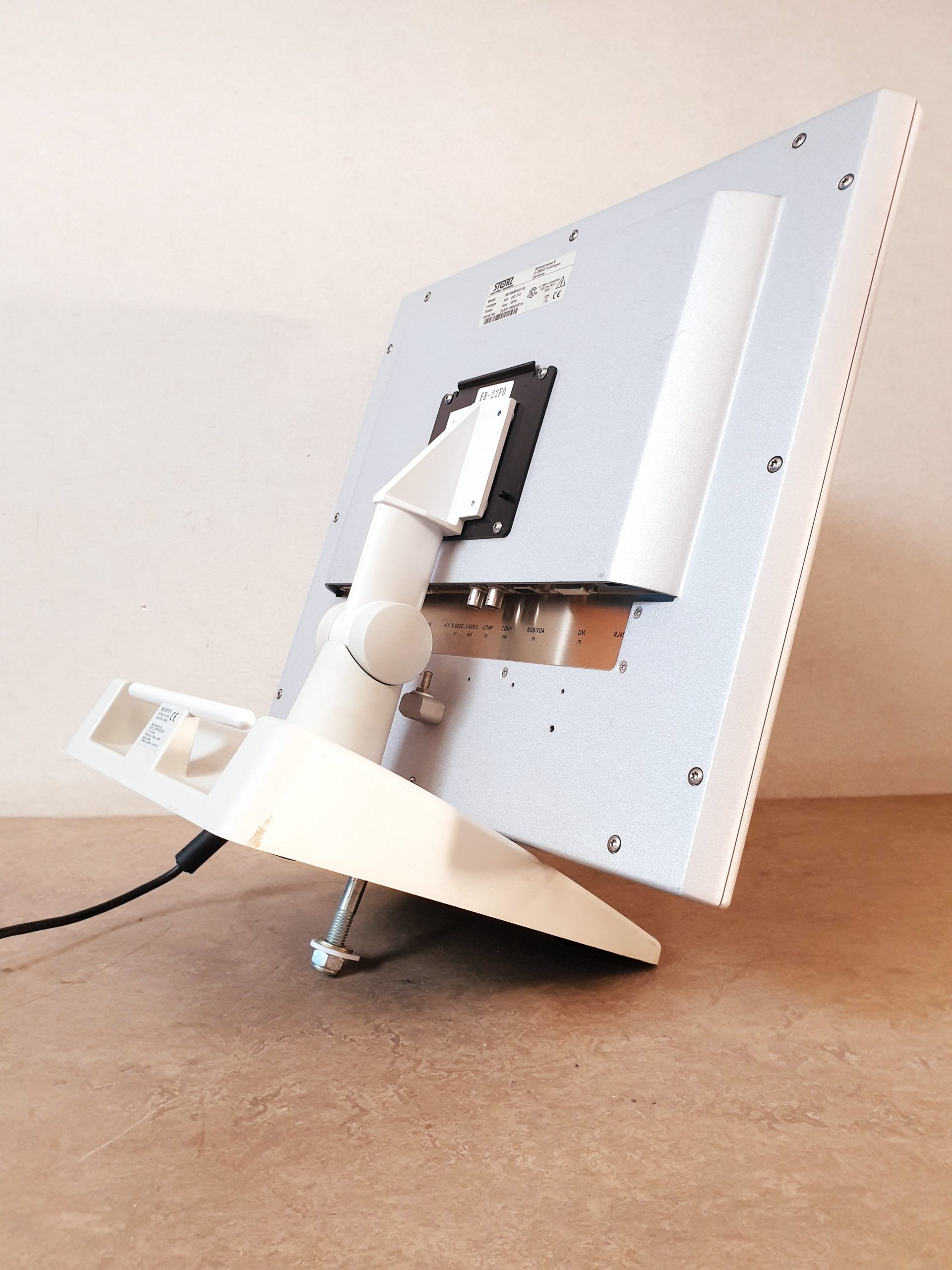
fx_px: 953
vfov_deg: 67.3
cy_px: 635
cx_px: 476
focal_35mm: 26
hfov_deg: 53.1
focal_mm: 4.3
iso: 320
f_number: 2.4
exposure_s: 1/50
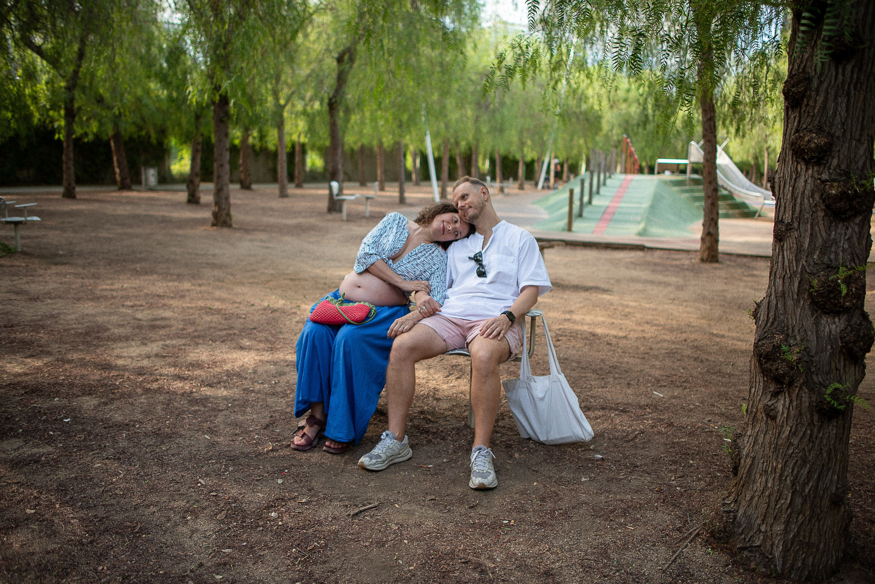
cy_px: 292
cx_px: 438
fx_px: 681
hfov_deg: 65.5
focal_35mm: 28
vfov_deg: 46.4
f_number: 1.8
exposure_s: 1/640
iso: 160
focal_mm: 28
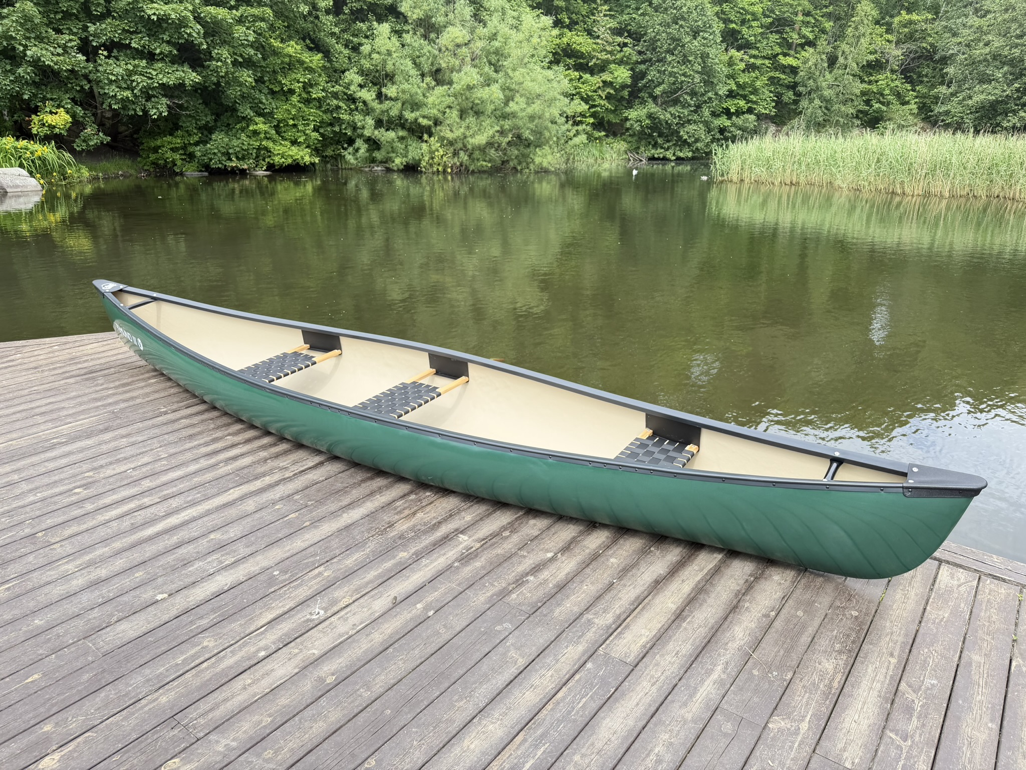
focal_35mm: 24
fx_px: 711
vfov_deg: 56.8
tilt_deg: -18.9
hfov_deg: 71.6
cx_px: 513
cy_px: 385
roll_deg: -0.3
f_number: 1.78
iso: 80
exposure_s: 1/920
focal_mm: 6.76
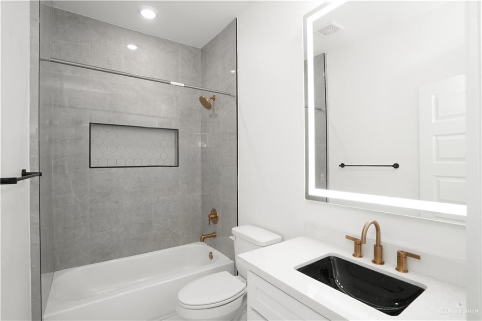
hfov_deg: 93.3
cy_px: 160
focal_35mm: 17
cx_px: 241
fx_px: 228
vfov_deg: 70.4
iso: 250
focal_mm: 17
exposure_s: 1/13
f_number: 8
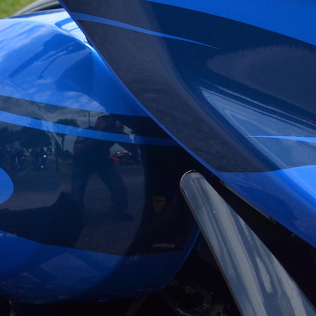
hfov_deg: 13.1
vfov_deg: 13.0
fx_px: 1353
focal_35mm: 131
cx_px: 346
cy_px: -48
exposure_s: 1/200
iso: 100
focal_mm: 26
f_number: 7.1
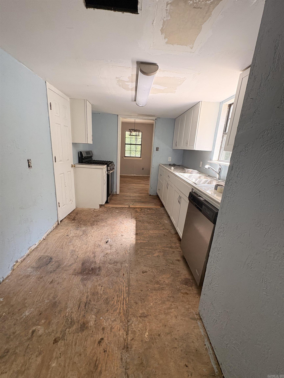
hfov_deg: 85.7
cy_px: 189
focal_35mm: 14
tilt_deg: -13.8
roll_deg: -3.4
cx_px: 142
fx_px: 153
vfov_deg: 102.1
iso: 160
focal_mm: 2.22
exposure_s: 1/99
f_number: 2.2
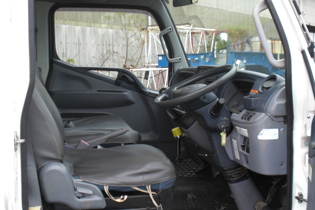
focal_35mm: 54
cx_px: 158
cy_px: 94
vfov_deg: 25.0
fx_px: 472
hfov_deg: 36.9
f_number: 3.6
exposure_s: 1/80
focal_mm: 8.44
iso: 64
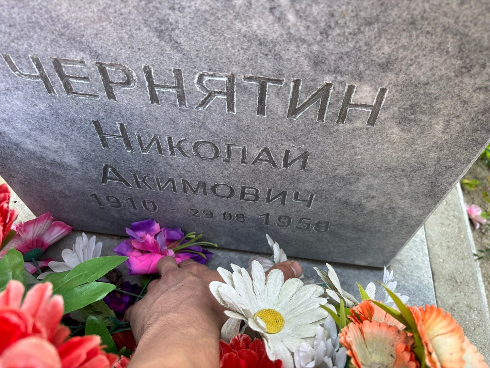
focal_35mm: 26
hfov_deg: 67.3
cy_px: 184
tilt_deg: -54.6
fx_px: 368
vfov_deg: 53.1
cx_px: 245
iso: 40
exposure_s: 1/146
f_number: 1.6
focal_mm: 5.96
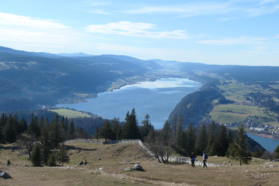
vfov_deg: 23.8
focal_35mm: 57
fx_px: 442
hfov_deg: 35.1
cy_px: 93
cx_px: 140
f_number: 5
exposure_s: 1/1000
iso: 200
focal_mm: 20.9
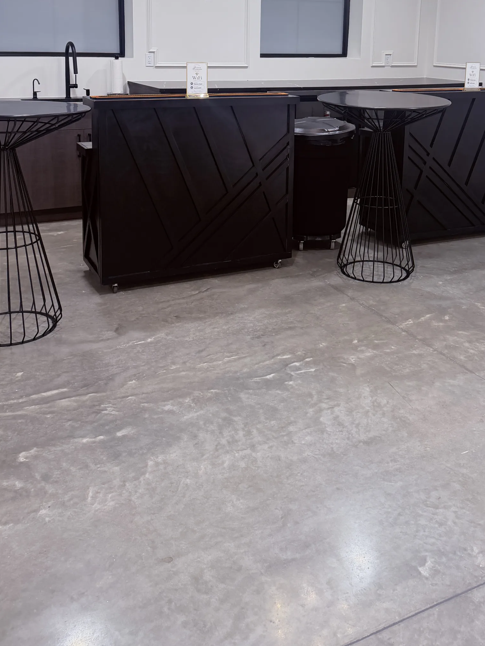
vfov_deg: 46.9
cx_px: 289
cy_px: 150
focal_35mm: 38
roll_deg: -1.3
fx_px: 710
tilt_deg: -8.4
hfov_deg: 37.6
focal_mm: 6.76
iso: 200
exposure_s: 1/143
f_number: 1.78
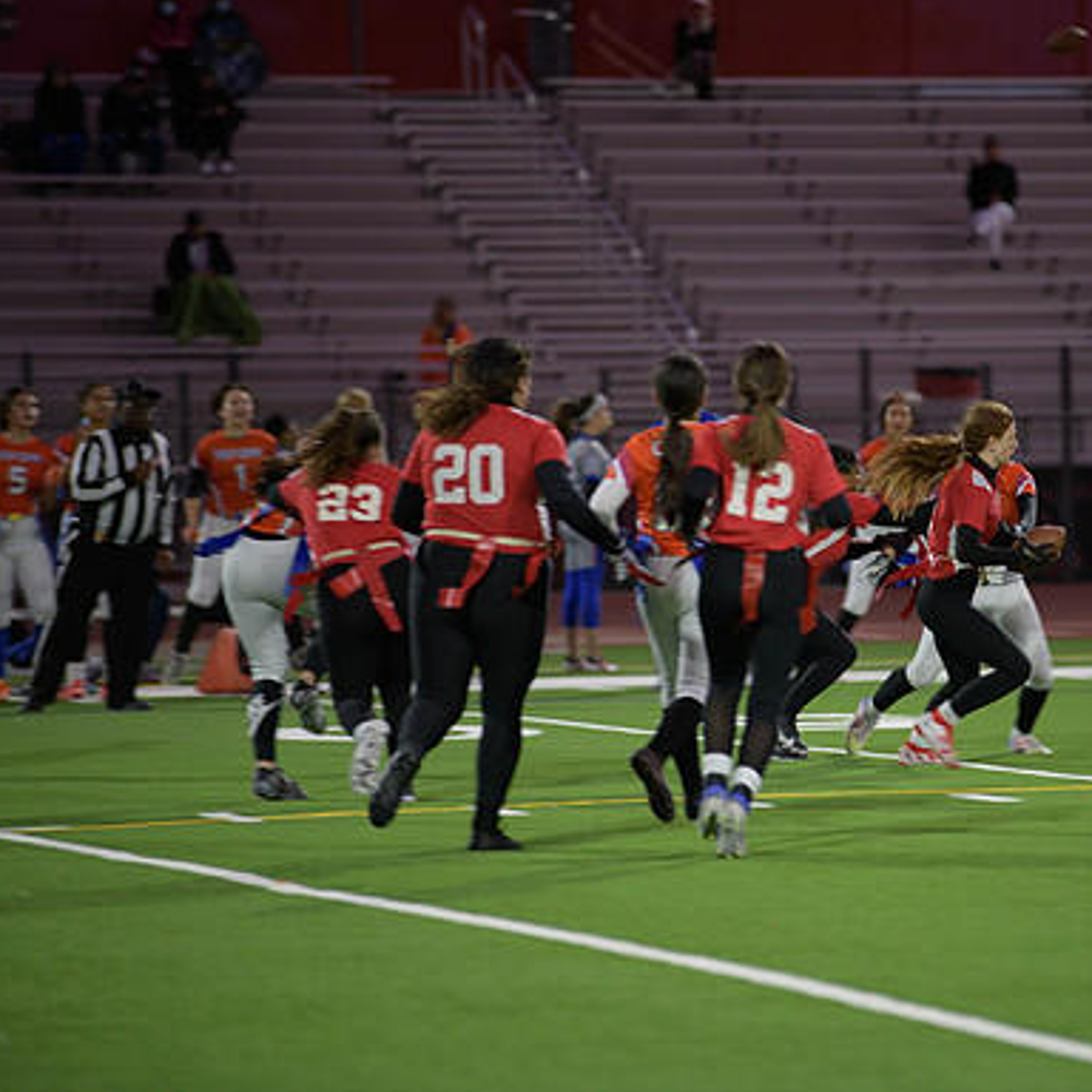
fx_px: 9172
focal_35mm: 257
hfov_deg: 6.8
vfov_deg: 6.8
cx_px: 813
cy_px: 547
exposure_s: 1/200
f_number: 2.8
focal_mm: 200
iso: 720
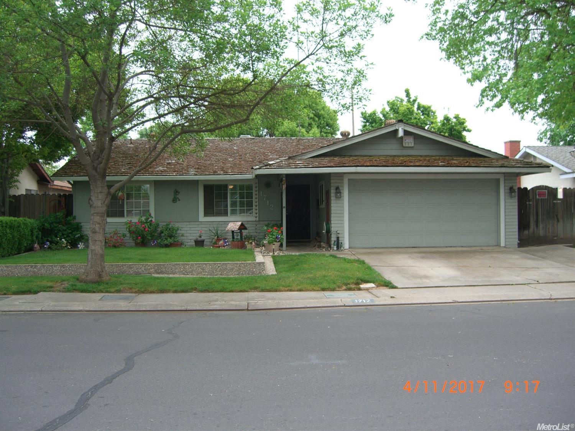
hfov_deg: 49.0
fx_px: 631
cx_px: 288
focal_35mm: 38
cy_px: 216
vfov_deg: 37.7
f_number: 2.8
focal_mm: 7.9
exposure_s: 1/200
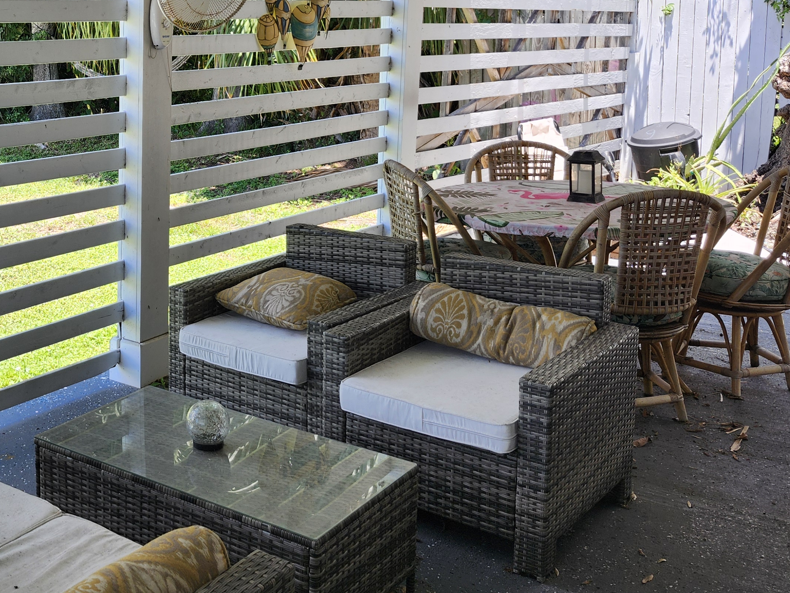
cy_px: 159
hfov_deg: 41.3
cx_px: 119
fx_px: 981
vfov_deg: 33.0
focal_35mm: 43
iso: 25
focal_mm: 5.54
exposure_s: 1/267
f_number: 1.8
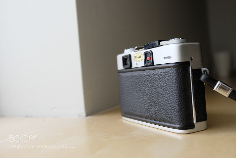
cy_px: 79
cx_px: 118
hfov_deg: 50.7
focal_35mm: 38
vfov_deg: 35.1
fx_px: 249
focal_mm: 25.6
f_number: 4.5
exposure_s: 1/250
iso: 400
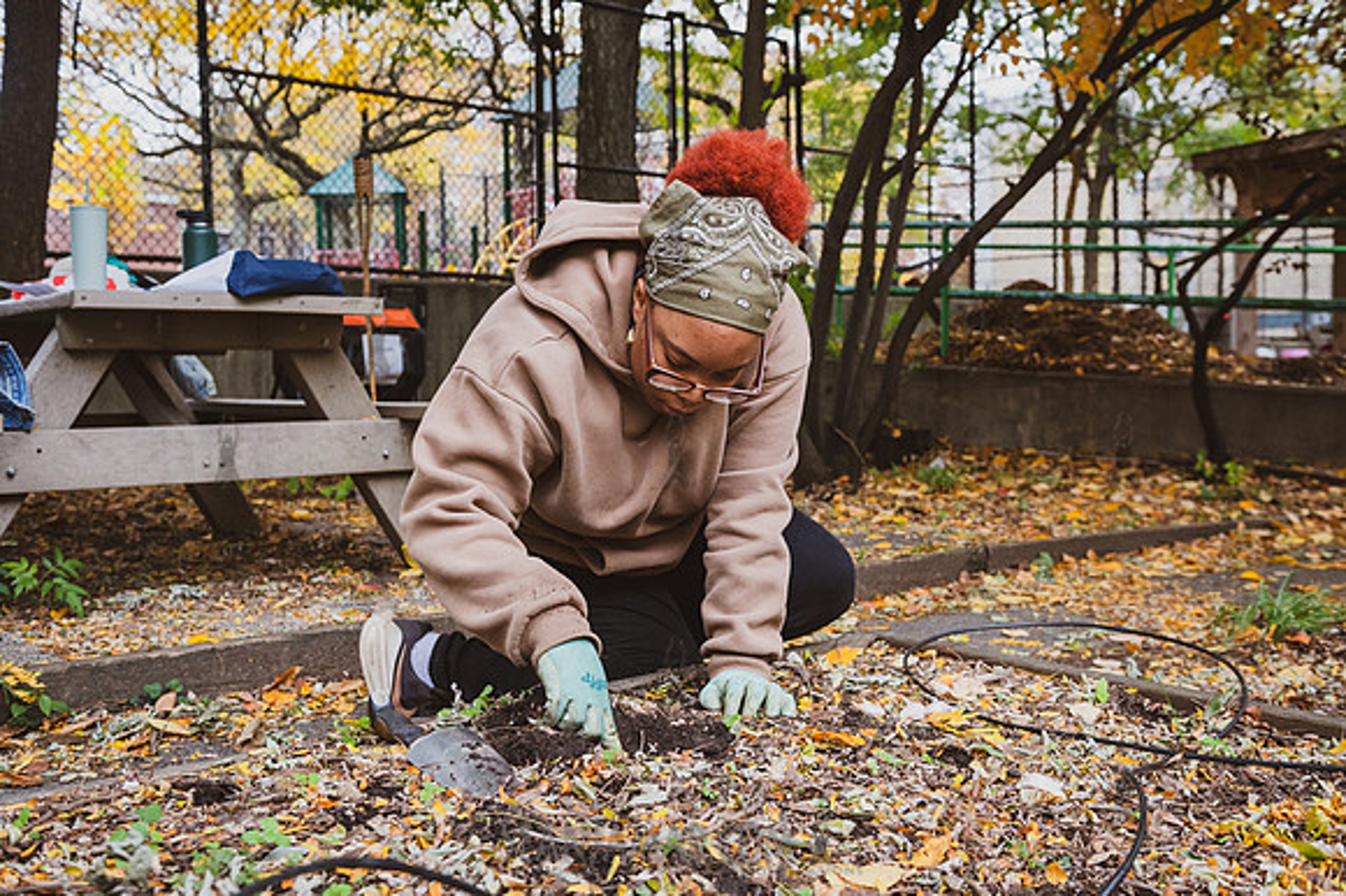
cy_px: 449
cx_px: 690
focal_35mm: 37
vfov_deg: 36.3
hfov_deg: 52.4
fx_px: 1368
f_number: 4.5
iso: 2000
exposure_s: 1/320
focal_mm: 35
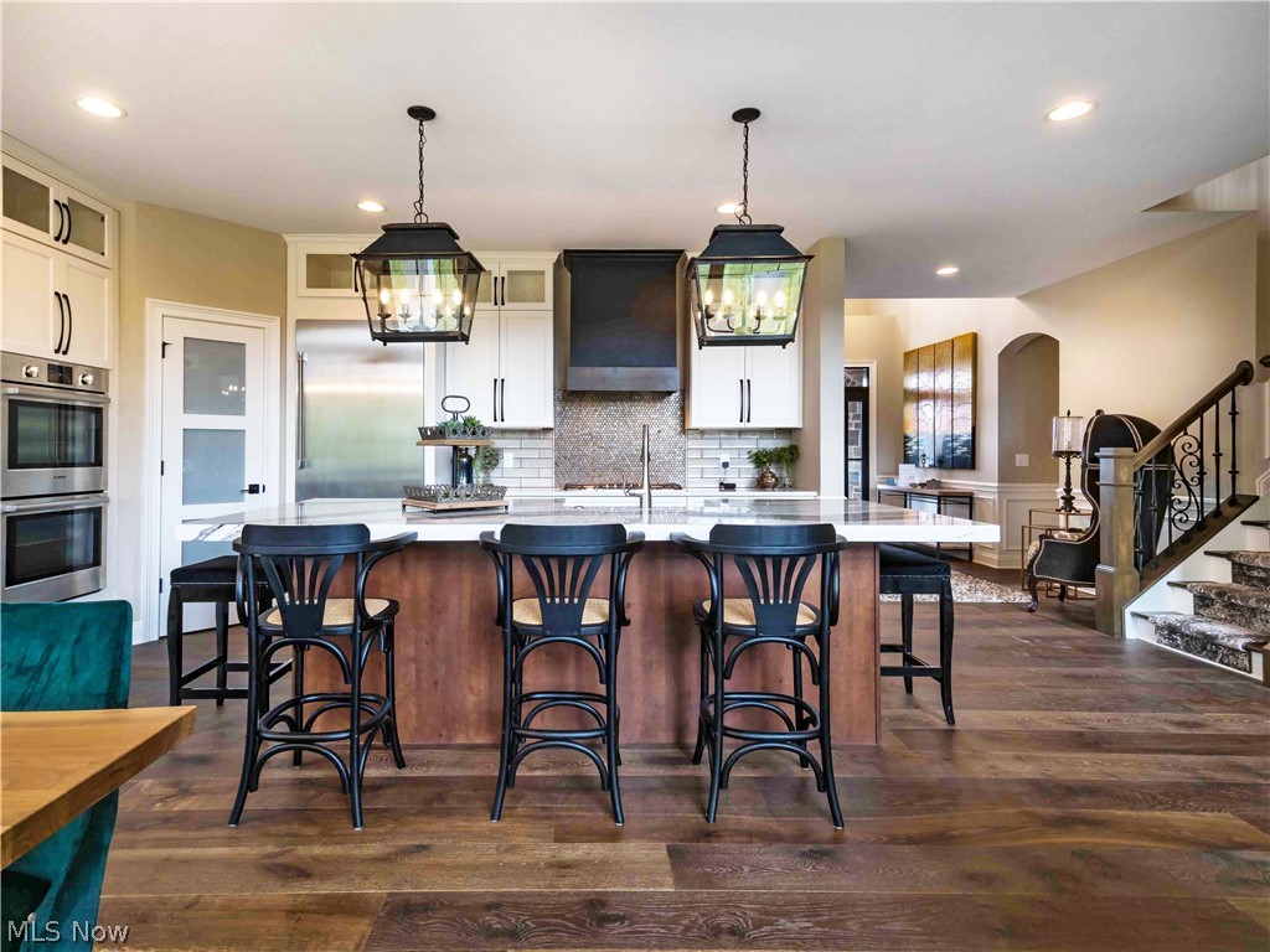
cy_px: 476
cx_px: 635
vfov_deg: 71.6
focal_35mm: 18
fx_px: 660
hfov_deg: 87.8
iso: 200
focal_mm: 9
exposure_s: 1/10
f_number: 8
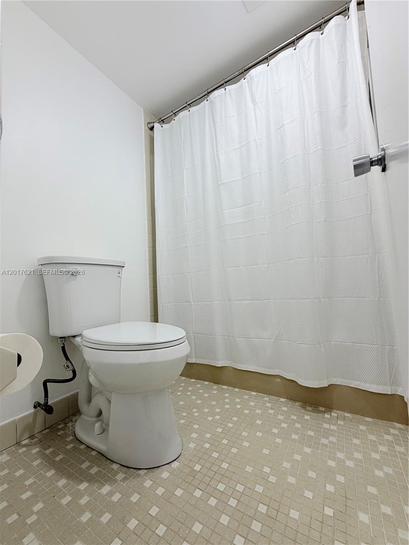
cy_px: 272
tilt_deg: +4.1
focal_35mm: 14
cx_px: 204
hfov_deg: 85.7
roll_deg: +3.2
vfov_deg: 102.1
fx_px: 221
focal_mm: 2.22
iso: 80
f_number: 2.2
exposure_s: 1/120
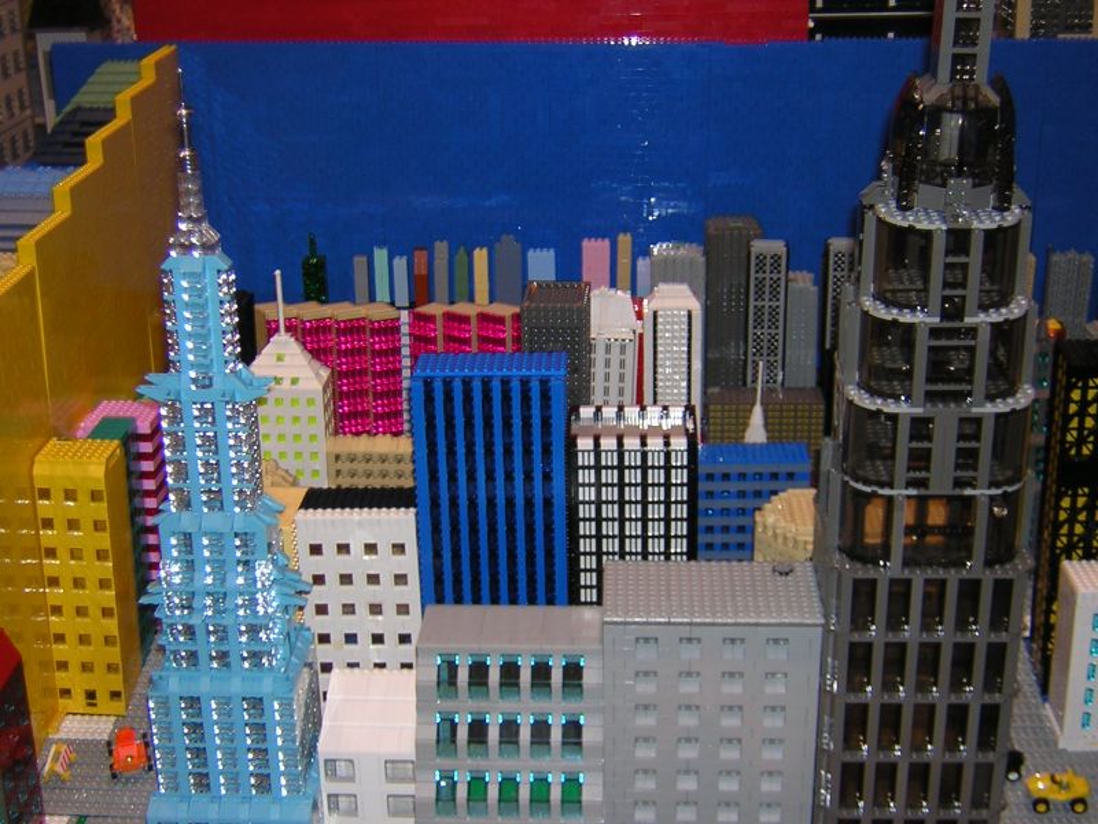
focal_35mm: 51
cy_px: 412
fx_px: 1618
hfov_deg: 37.5
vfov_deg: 28.6
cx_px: 549
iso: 100
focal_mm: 6.6
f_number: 3.1
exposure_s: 1/60.1
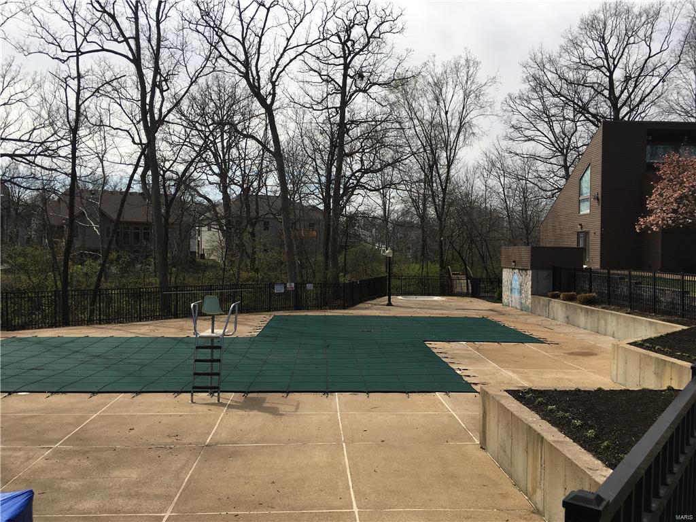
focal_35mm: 29
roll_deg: -0.6
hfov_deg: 61.7
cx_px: 348
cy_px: 261
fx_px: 583
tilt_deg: -0.6
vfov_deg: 48.2
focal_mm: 4.15
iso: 25
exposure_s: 1/1789
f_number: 2.2
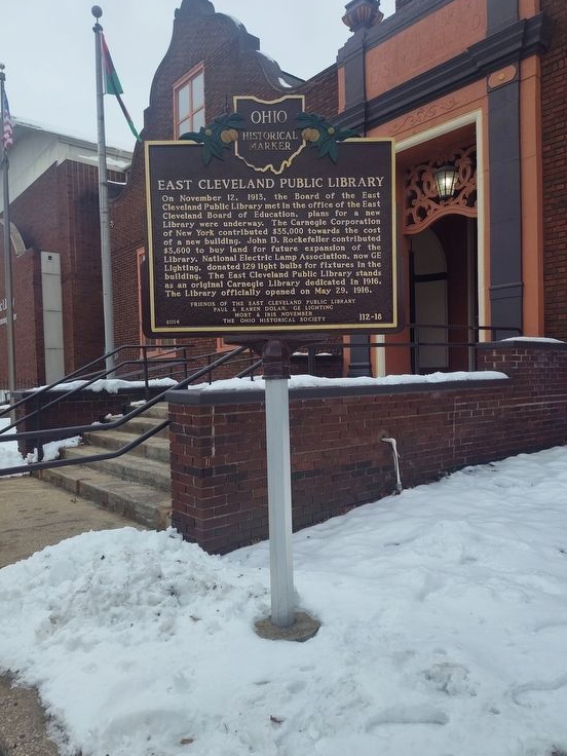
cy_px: 387
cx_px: 276
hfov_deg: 54.9
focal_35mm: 25
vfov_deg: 69.4
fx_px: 546
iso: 113
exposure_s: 1/200
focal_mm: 5.56
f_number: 1.8
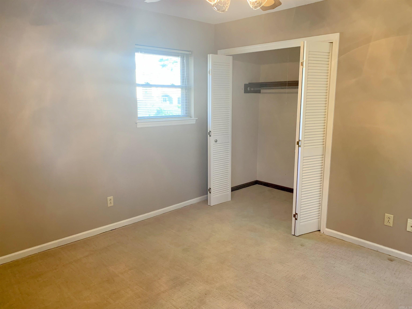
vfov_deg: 53.1
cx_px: 206
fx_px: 309
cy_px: 154
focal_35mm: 26
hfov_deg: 67.3
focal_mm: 4.25
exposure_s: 1/60
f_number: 1.8
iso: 250
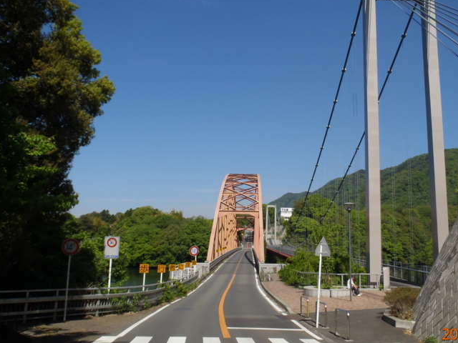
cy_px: 165
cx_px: 271
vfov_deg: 40.7
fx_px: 463
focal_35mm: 35
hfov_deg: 52.3
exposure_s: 1/125
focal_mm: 5
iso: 80
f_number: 11
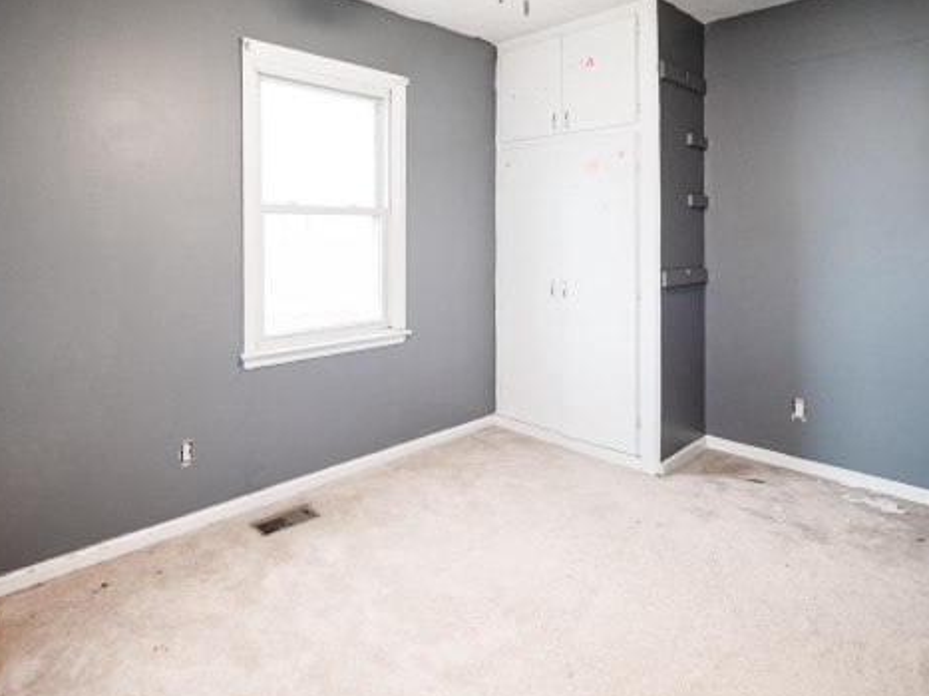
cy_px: 235
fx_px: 537
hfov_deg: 80.3
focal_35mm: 20
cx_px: 351
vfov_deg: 64.3
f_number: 4
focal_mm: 7
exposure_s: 1/15
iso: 400
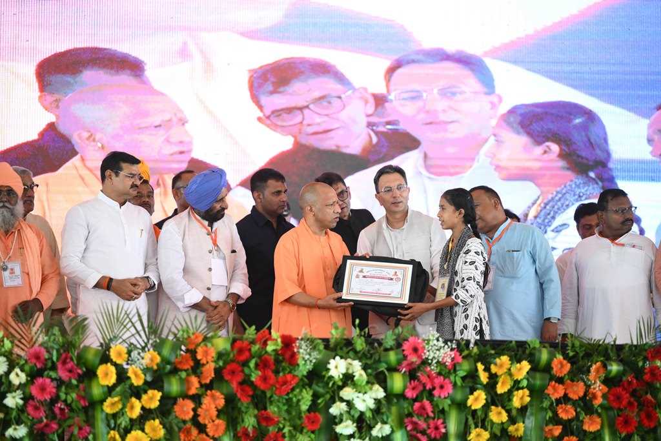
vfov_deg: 8.3
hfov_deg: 12.5
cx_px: 330
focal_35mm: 165
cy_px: 220
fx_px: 3030
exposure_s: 1/320
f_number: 2.8
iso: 2000
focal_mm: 165
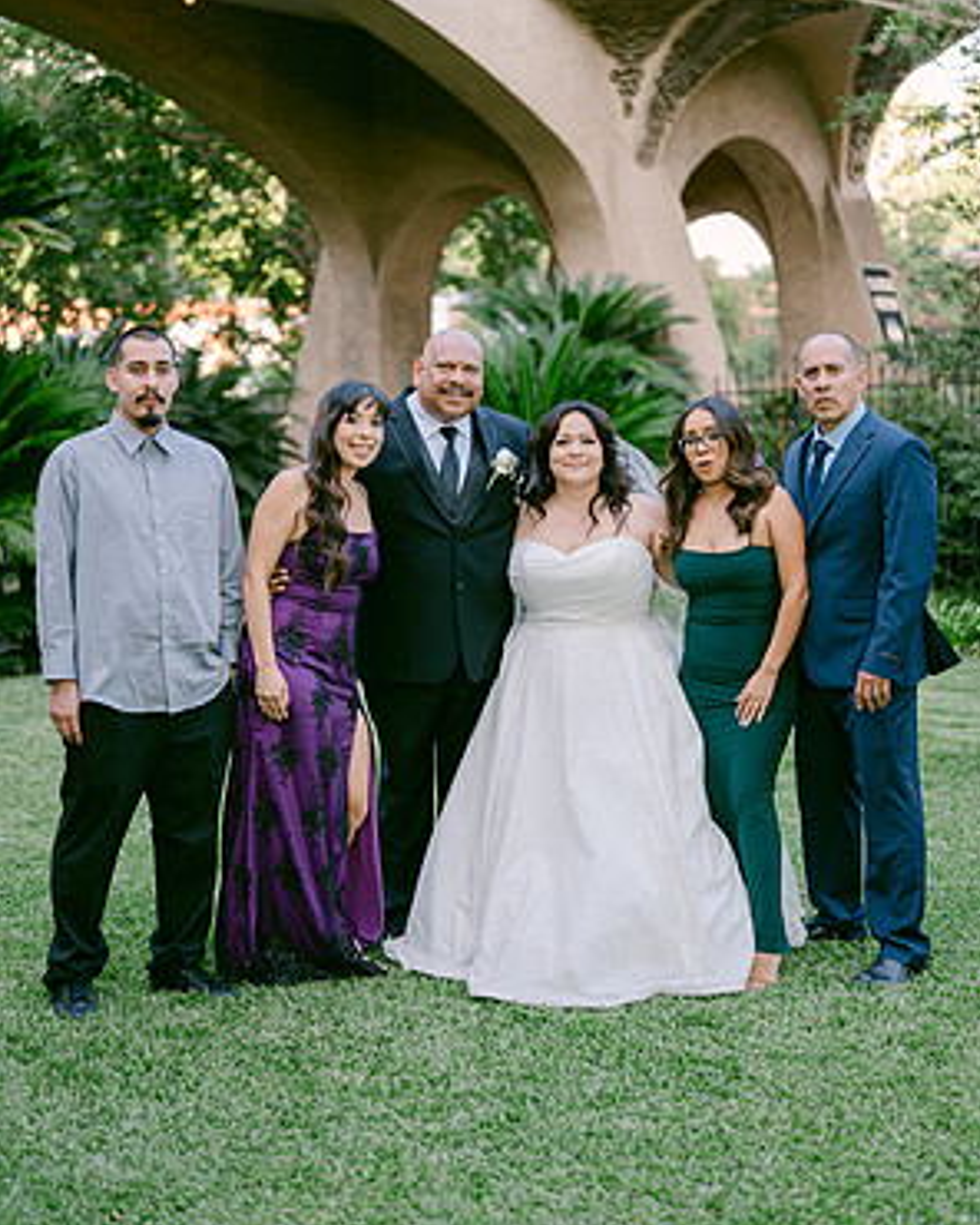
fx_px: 2067
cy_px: 550
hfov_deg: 26.7
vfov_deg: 33.0
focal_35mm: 57
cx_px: 492
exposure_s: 1/200
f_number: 2
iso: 100
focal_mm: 50
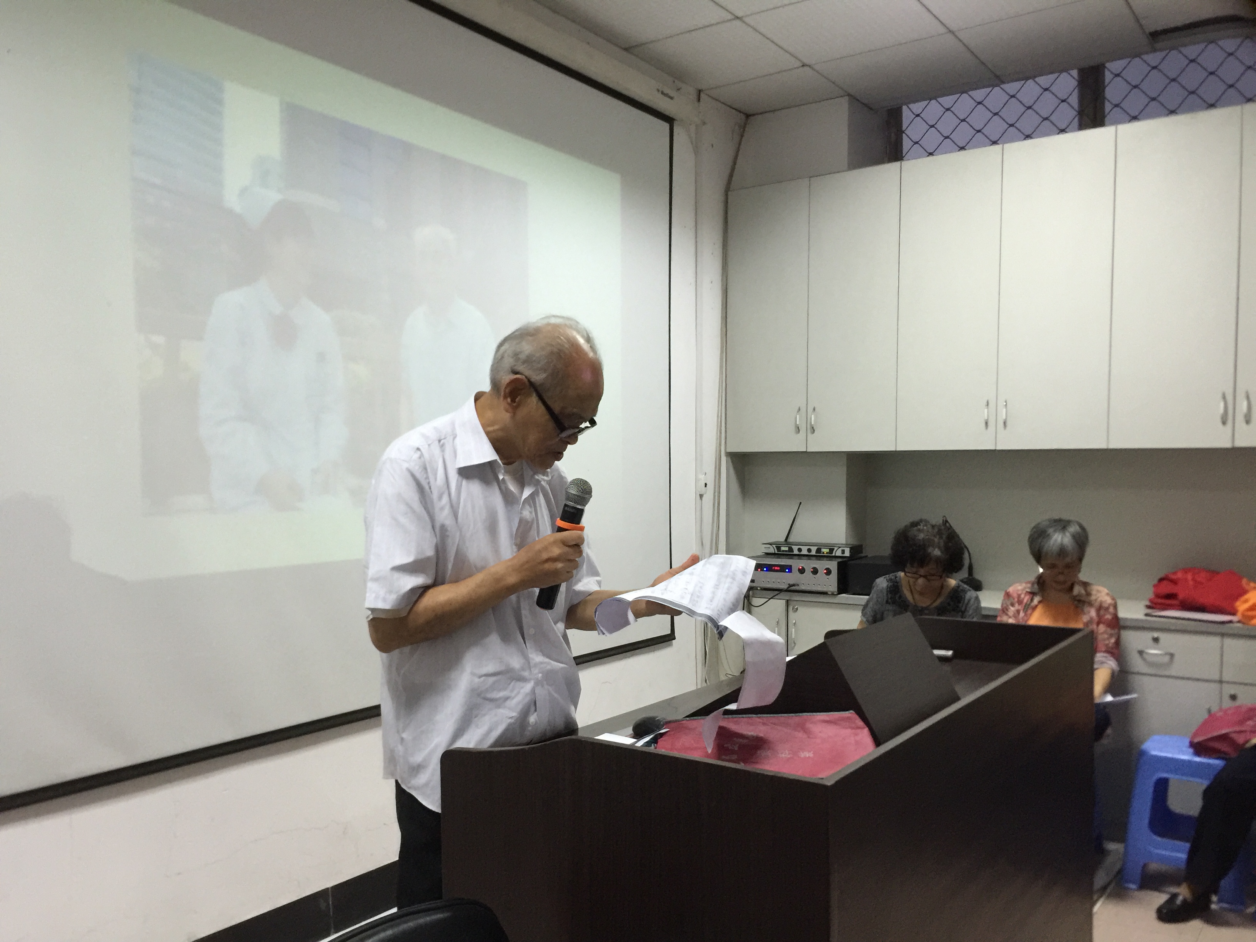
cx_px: 628
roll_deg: +0.1
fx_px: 1052
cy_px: 471
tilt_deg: -4.4
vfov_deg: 48.2
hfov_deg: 61.7
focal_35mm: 29
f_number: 2.2
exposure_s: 1/17
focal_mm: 4.15
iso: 125
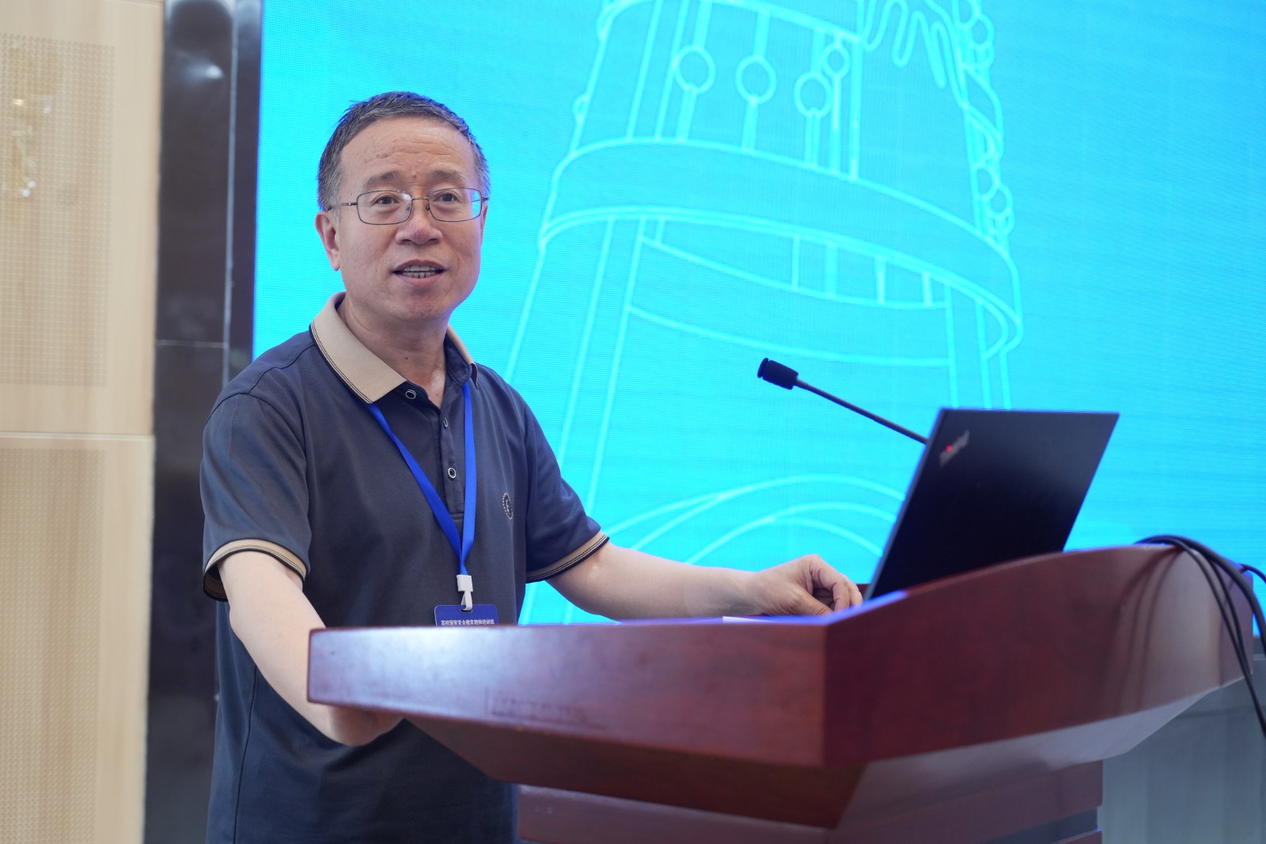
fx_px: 2039
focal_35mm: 58
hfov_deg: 34.5
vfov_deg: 23.4
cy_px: 422
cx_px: 633
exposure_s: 1/50
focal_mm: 58
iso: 1250
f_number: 4
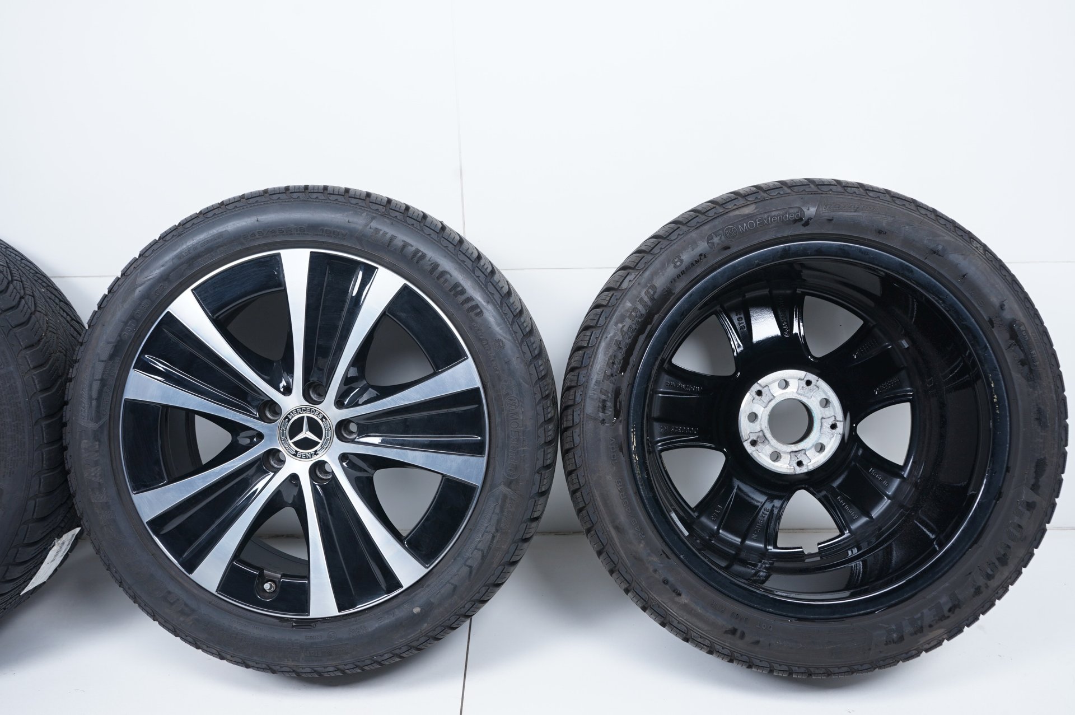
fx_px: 985
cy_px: 358
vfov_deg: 39.9
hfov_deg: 57.3
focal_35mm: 33
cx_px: 538
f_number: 7.1
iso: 250
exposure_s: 1/100
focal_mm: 33
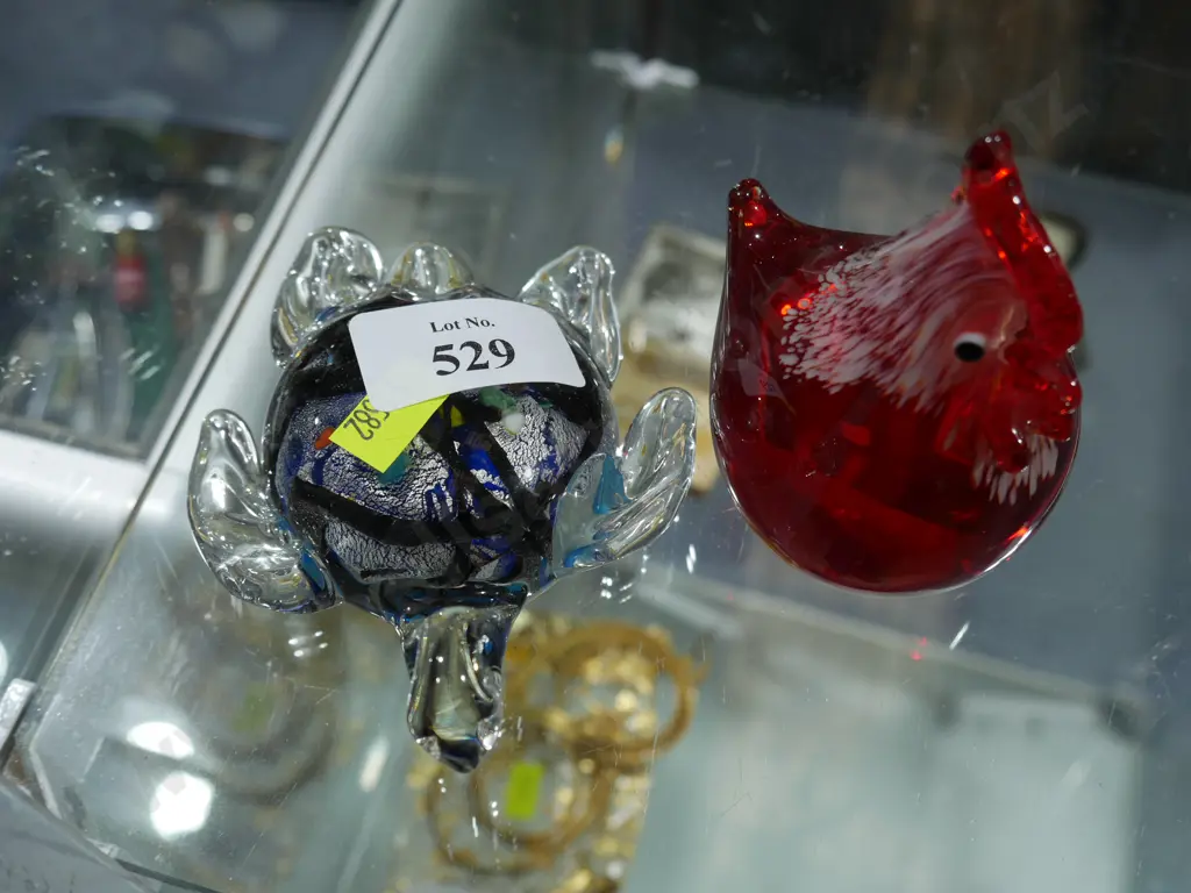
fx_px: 1376
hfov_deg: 46.8
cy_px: 446
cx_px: 596
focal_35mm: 40
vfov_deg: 36.0
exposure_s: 1/60
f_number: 5
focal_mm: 20
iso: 250
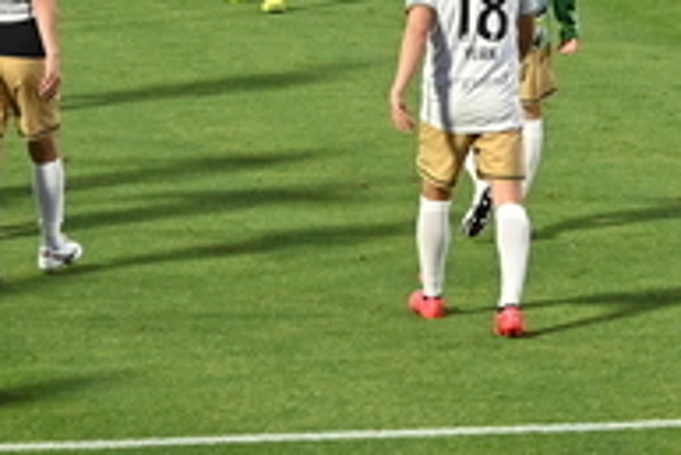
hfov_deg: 4.4
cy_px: -268
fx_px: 8822
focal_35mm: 466
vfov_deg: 2.9
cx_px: 850
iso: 720
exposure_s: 1/125
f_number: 4.5
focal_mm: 50
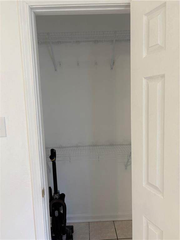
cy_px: 120
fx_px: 180
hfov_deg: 53.1
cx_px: 90
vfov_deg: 67.3
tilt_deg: -4.9
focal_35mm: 26
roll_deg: +0.7
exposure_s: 1/60
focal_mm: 5.96
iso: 80
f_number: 1.6
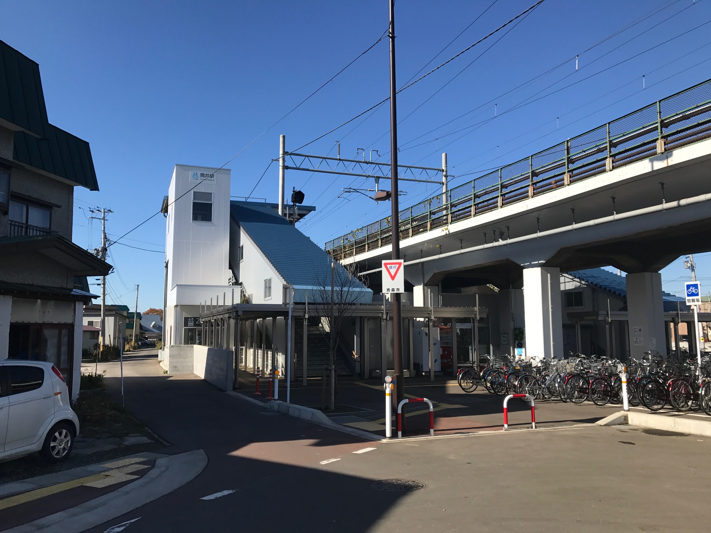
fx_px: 575
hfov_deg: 63.4
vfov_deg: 49.7
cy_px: 266
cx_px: 356
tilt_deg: +7.5
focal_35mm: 28
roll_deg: -0.3
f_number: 1.8
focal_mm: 3.99
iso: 20
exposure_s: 1/2037
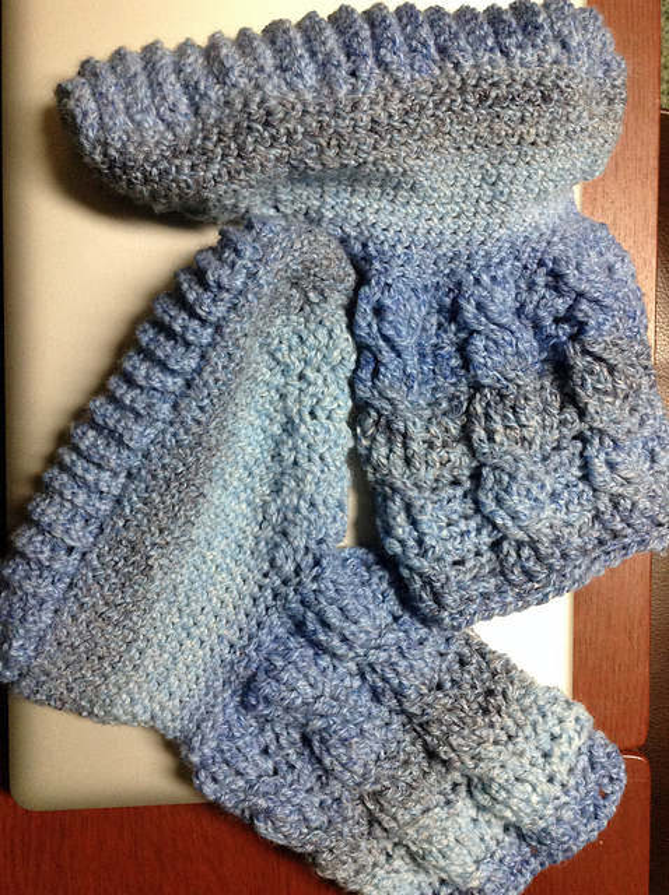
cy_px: 448
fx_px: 853
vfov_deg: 55.4
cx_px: 334
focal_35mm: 33
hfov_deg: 42.8
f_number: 2.4
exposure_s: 1/24
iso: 160
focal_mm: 3.3
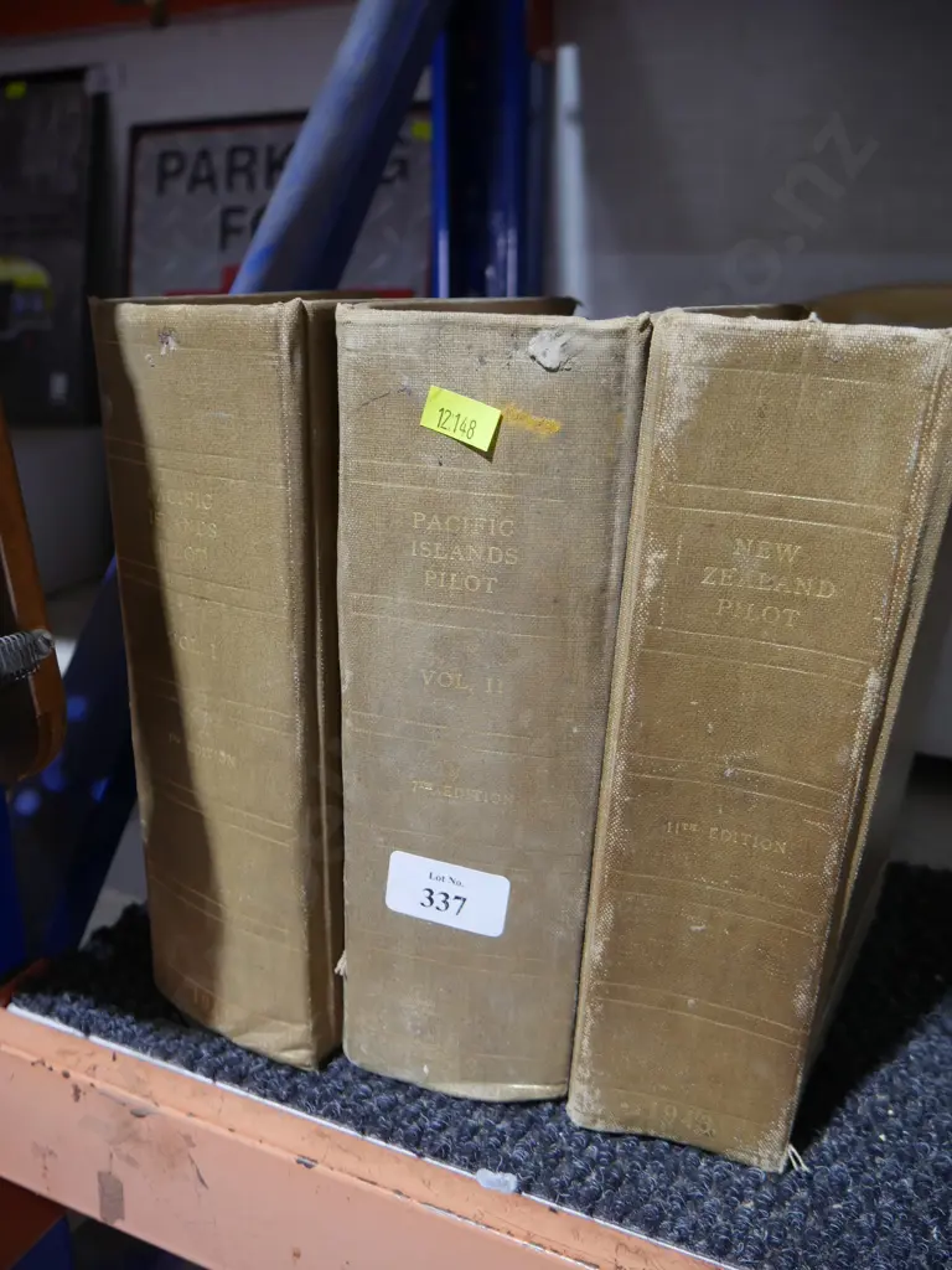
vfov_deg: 63.4
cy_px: 635
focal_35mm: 28
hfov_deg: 49.7
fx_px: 1027
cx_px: 476
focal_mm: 14
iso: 500
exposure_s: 1/60
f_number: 3.5
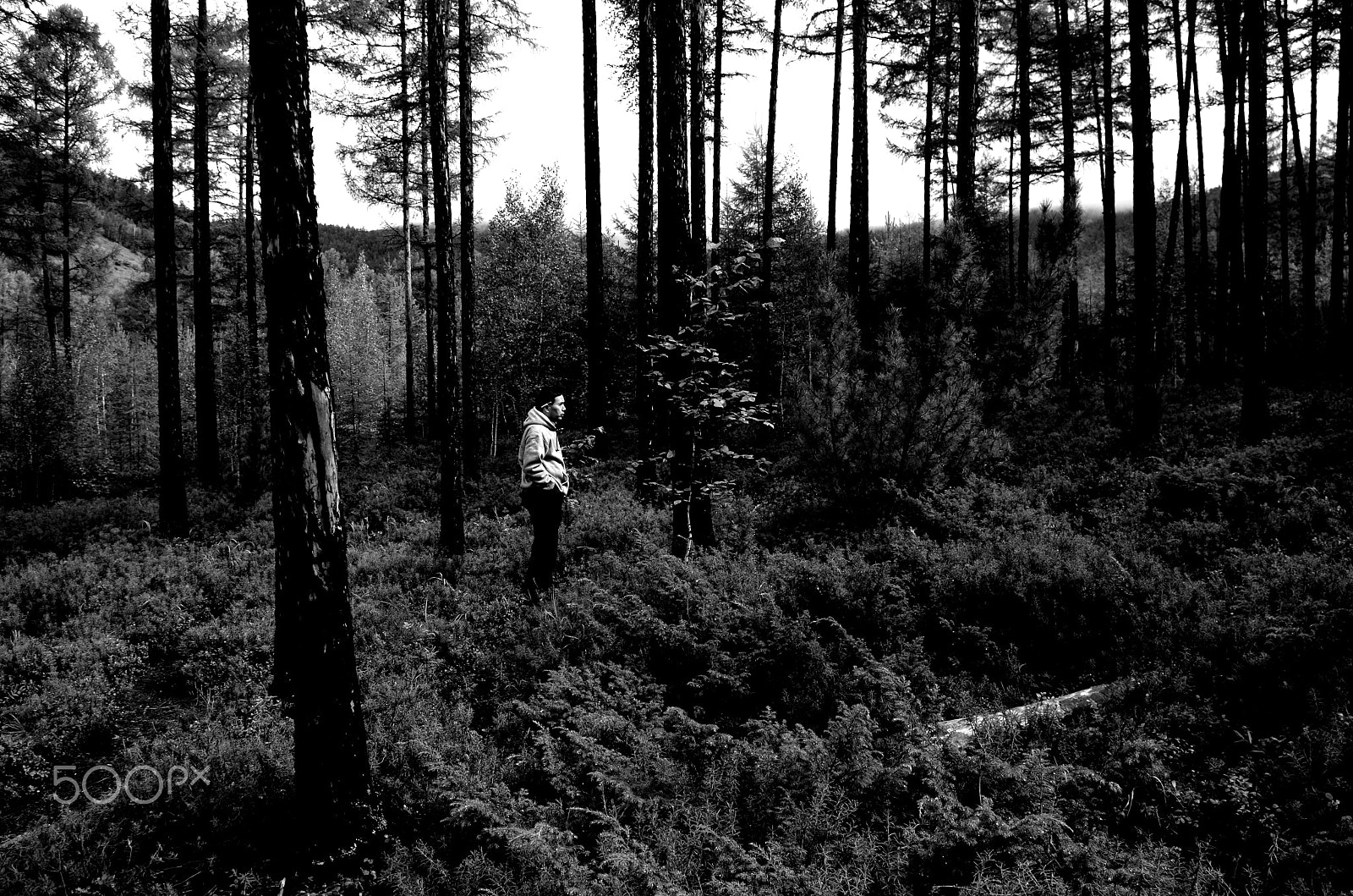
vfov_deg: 41.1
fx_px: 1195
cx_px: 676
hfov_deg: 59.0
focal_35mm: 32
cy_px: 448
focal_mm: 21.25
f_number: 6.3
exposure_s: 1/125
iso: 100
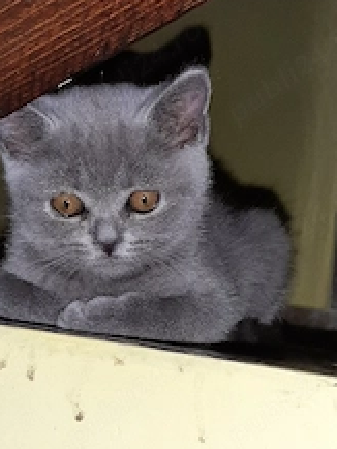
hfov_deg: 30.3
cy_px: 259
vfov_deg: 39.5
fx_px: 622
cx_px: 176
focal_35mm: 48
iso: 40
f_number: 1.7
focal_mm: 3.93
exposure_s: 1/133
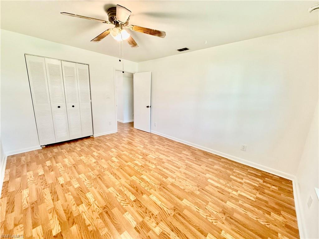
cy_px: 120
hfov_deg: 102.1
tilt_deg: -10.9
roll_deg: -1.5
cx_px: 160
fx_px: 129
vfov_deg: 85.7
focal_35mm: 14
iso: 250
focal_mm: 2.22
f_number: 2.2
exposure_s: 1/120
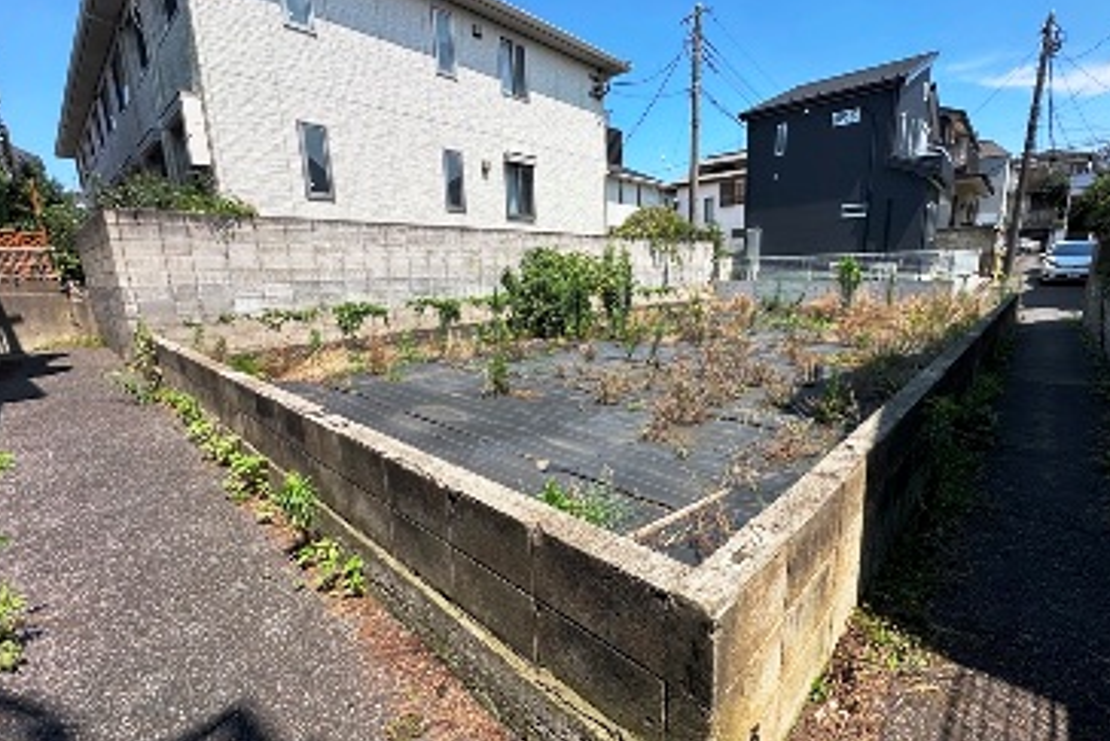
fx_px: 494
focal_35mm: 16
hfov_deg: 96.6
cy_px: 372
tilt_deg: -11.3
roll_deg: +1.0
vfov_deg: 73.8
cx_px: 592
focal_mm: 2.22
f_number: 2.2
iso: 40
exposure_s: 1/1490
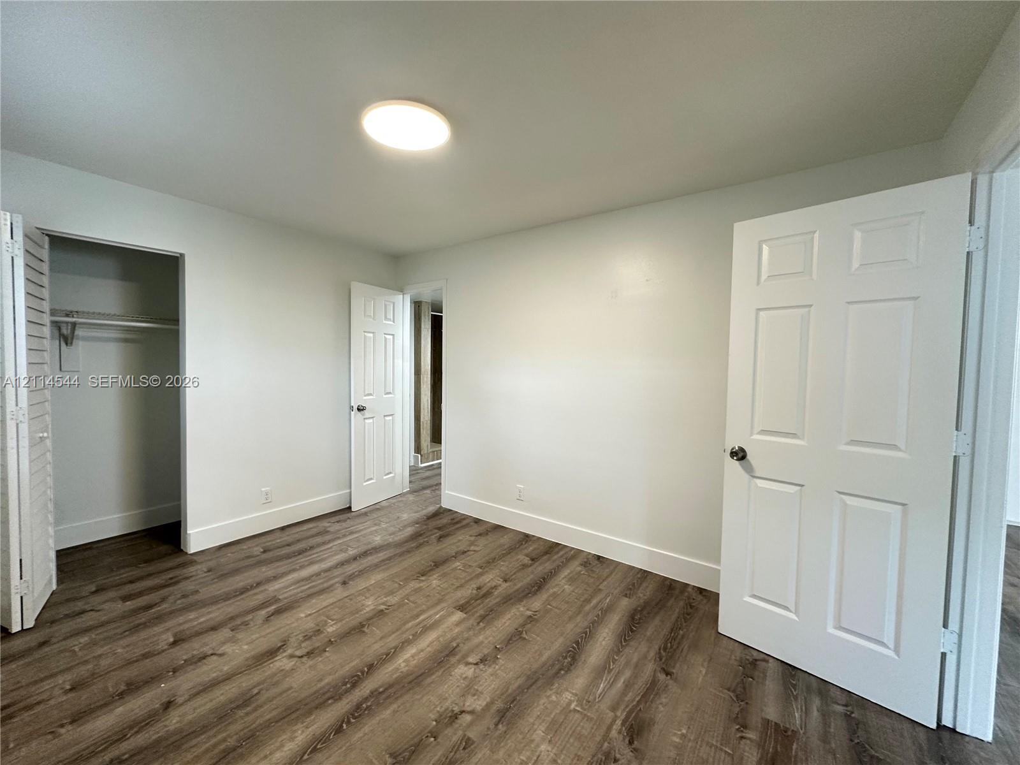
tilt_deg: -1.0
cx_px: 510
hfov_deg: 102.1
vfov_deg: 85.7
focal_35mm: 14
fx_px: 413
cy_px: 382
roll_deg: -0.1
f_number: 2.2
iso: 200
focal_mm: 2.22
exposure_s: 1/60
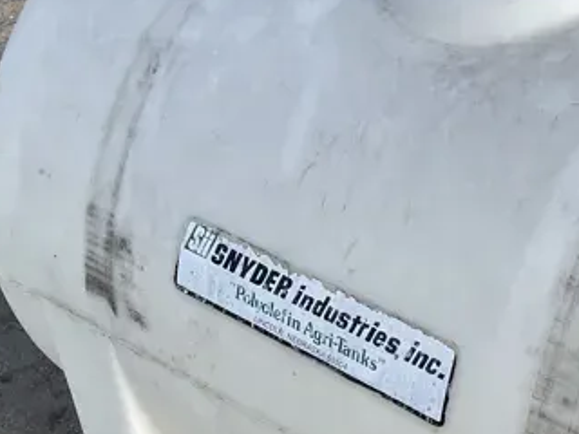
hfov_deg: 24.7
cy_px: 410
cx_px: 443
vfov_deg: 18.5
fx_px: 1305
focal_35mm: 78
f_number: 1.6
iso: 32
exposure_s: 1/1339
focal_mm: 5.1
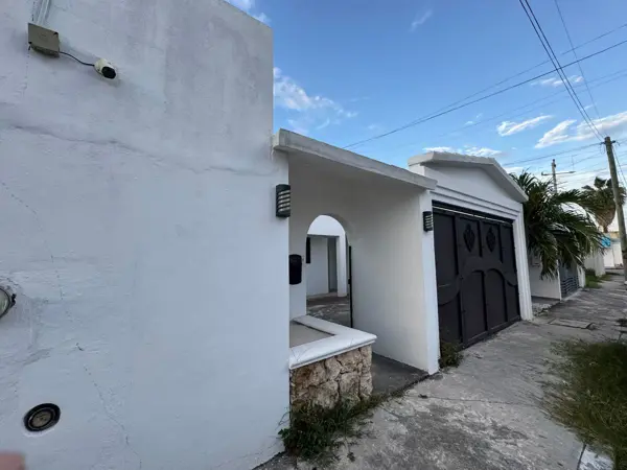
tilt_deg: +5.8
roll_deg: +1.4
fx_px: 254
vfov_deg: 85.7
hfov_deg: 102.1
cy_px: 235
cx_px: 314
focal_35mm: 14
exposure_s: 1/232
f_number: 2.2
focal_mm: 2.22
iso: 40
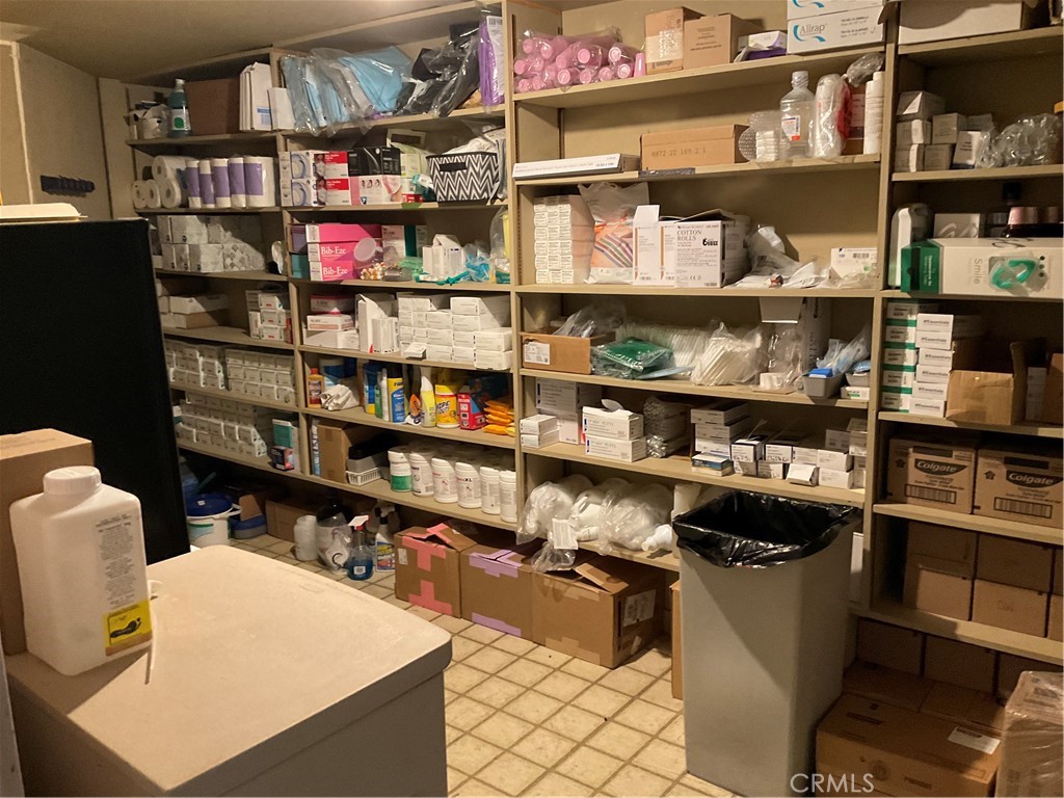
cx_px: 532
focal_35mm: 29
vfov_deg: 48.2
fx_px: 891
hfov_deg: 61.7
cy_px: 399
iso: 250
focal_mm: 3
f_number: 1.8
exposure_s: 1/50
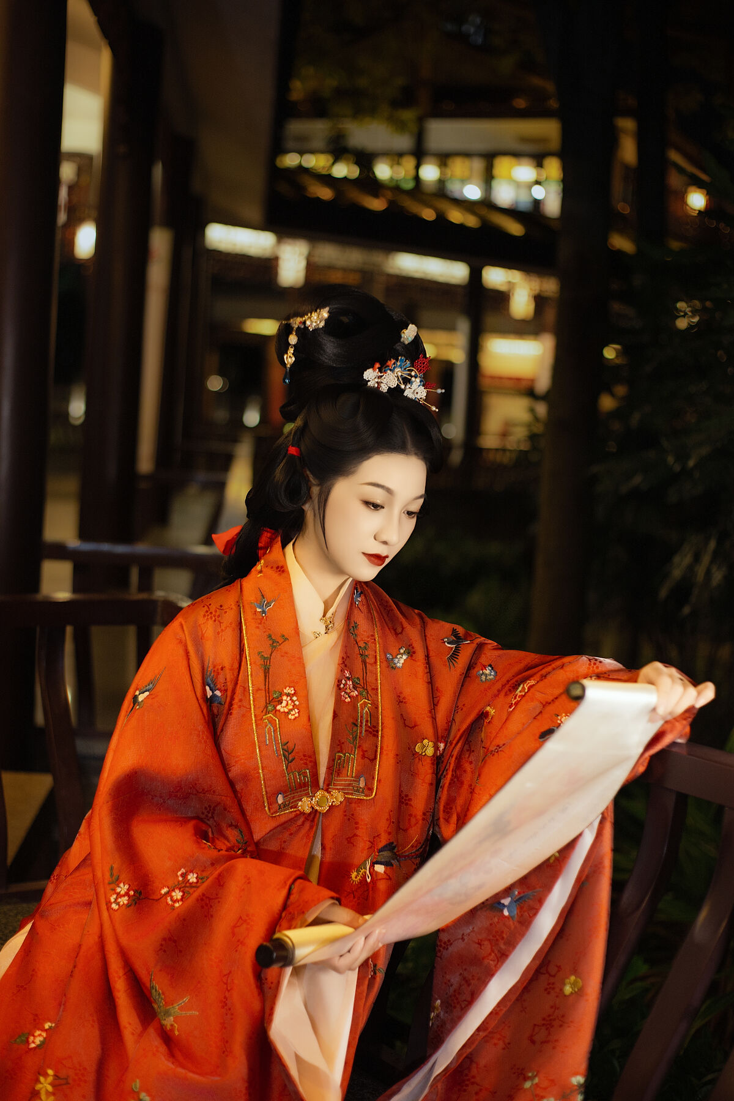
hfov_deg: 27.5
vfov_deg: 40.3
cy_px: 550
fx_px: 1498
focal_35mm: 49
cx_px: 367
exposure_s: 1/80
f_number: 2.5
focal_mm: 50
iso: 800
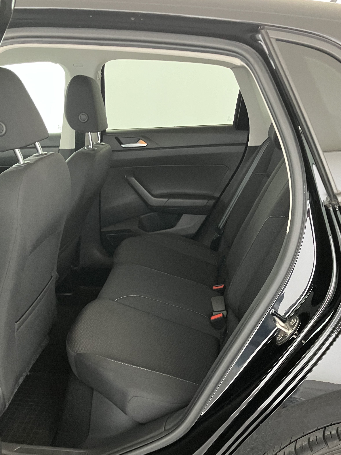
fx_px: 473
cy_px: 283
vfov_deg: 50.9
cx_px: 170
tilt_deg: -22.5
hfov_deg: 39.7
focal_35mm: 36
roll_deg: -1.5
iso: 320
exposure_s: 1/56
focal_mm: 3.99
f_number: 1.8
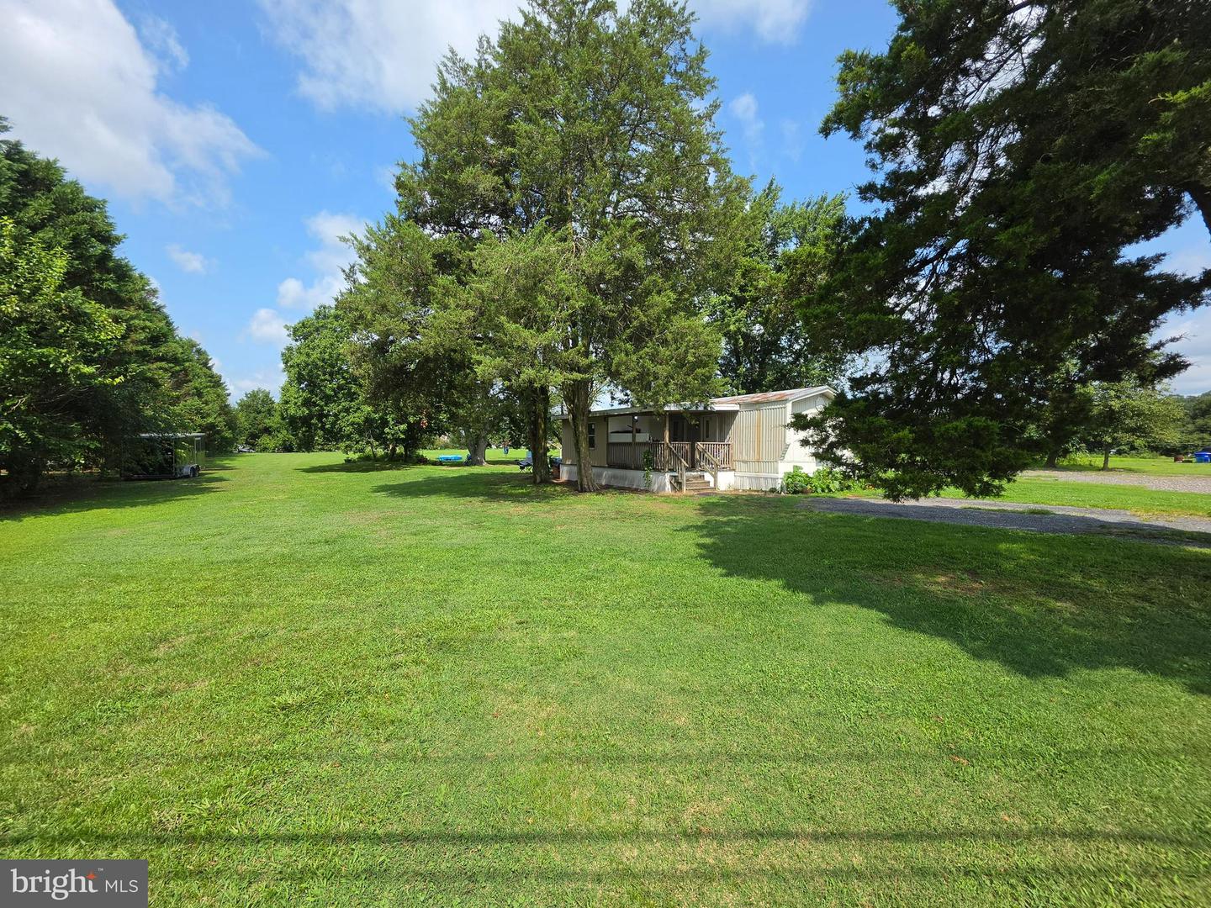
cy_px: 454
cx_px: 606
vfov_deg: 89.9
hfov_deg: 106.2
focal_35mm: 13
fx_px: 455
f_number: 1.9
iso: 32
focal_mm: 2.2
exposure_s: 1/1238
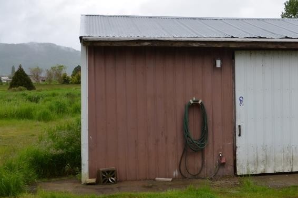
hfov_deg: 30.5
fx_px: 537
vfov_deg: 20.8
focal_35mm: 65
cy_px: 94
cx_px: 223
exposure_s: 1/160
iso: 100
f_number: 6.3
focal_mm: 24
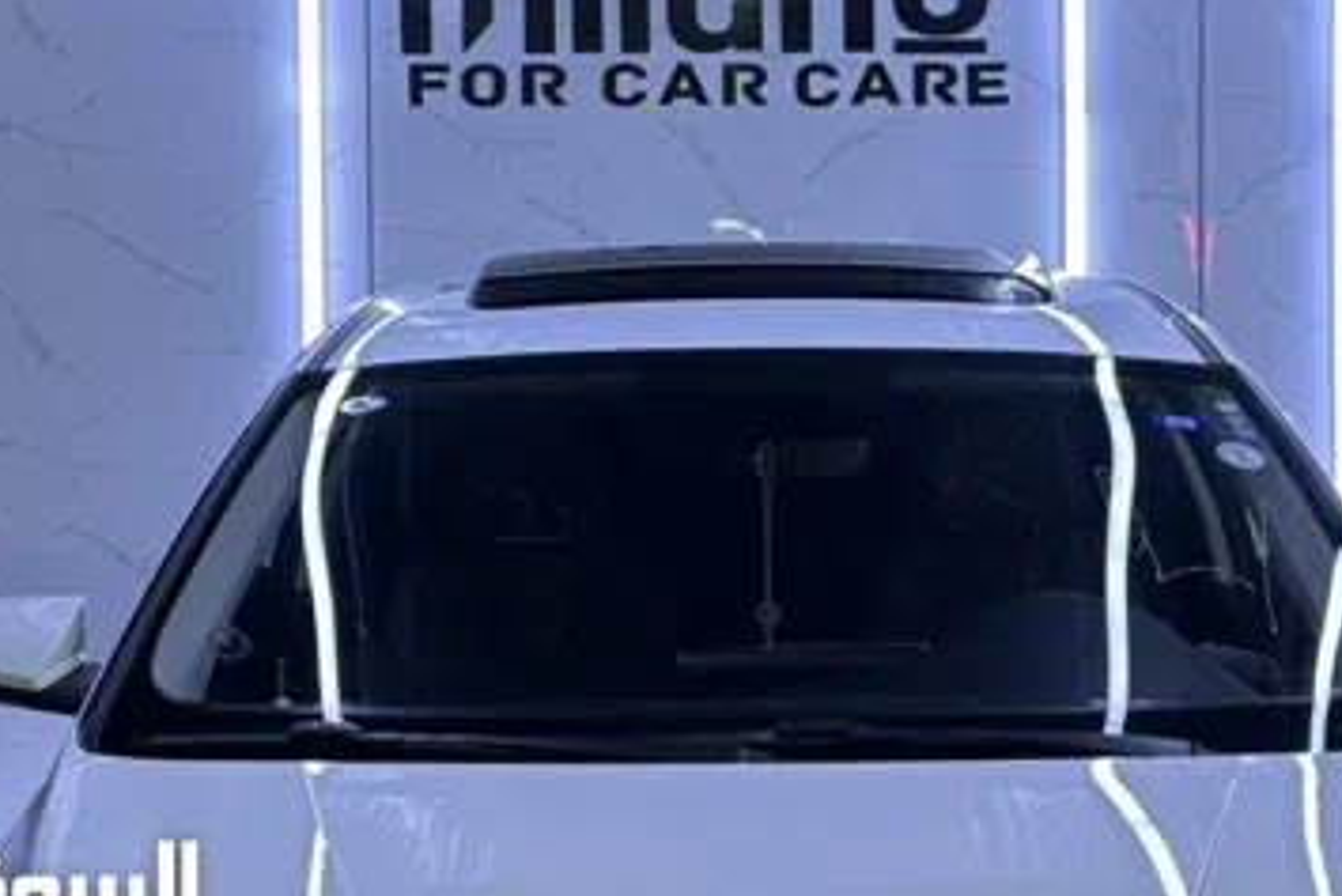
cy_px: 295
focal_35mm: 45
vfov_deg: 29.7
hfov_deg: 43.5
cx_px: 767
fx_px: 1678
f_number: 1.78
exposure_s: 1/100
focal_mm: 6.86
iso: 64
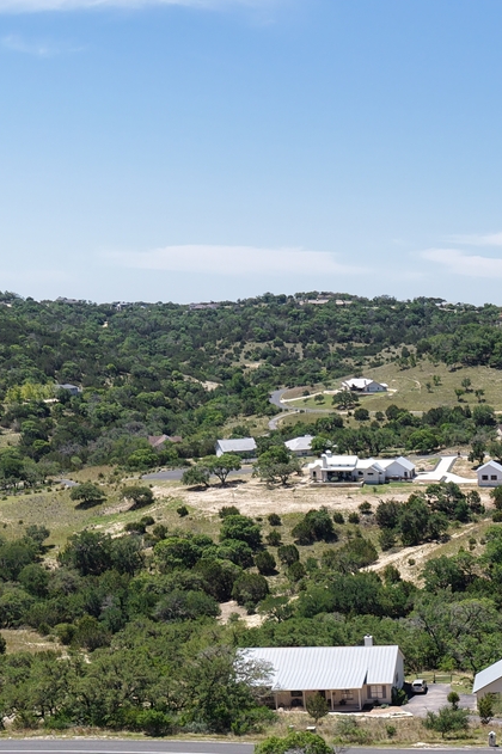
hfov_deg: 20.9
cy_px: 606
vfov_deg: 34.0
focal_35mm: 57
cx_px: 704
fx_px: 1193
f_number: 1.8
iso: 170
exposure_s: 1/3200
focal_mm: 8.67
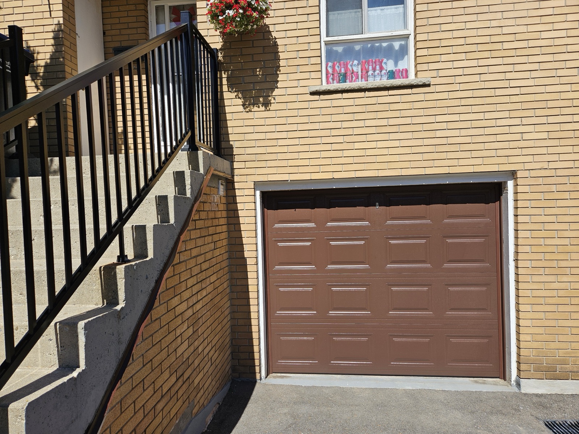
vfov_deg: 58.9
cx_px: 290
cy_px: 217
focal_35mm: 23
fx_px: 385
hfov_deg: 73.9
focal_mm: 5.4
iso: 25
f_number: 1.8
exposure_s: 1/1894
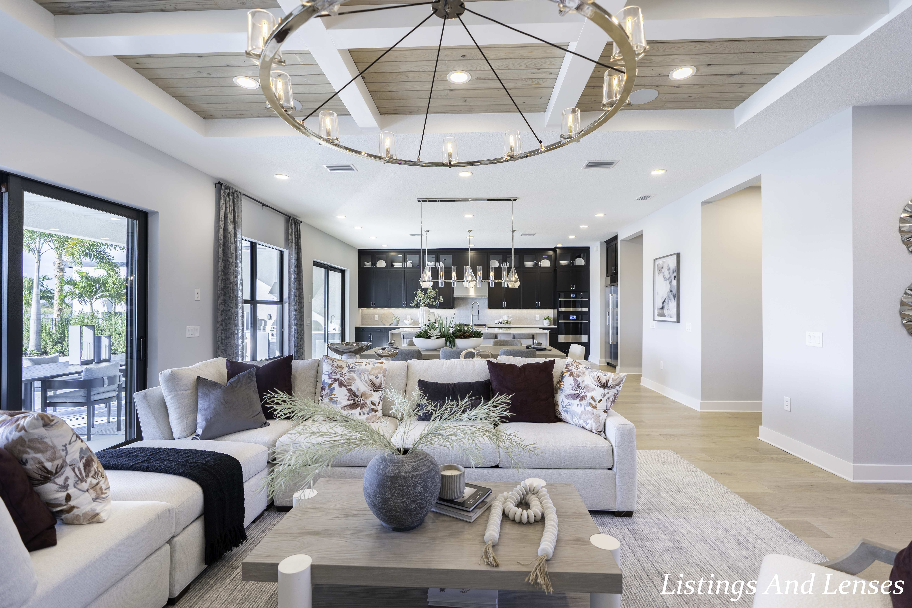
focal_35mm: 16
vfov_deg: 73.7
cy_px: 304
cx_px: 456
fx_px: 405
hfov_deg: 96.7
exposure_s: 1/125
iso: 200
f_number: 5.6
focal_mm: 16
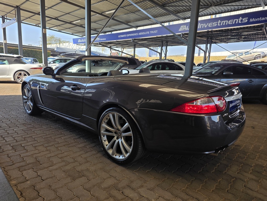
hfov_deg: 73.9
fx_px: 177
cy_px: 100
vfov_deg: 58.9
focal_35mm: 23
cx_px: 134
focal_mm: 6.25
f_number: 1.7
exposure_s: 1/359
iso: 32
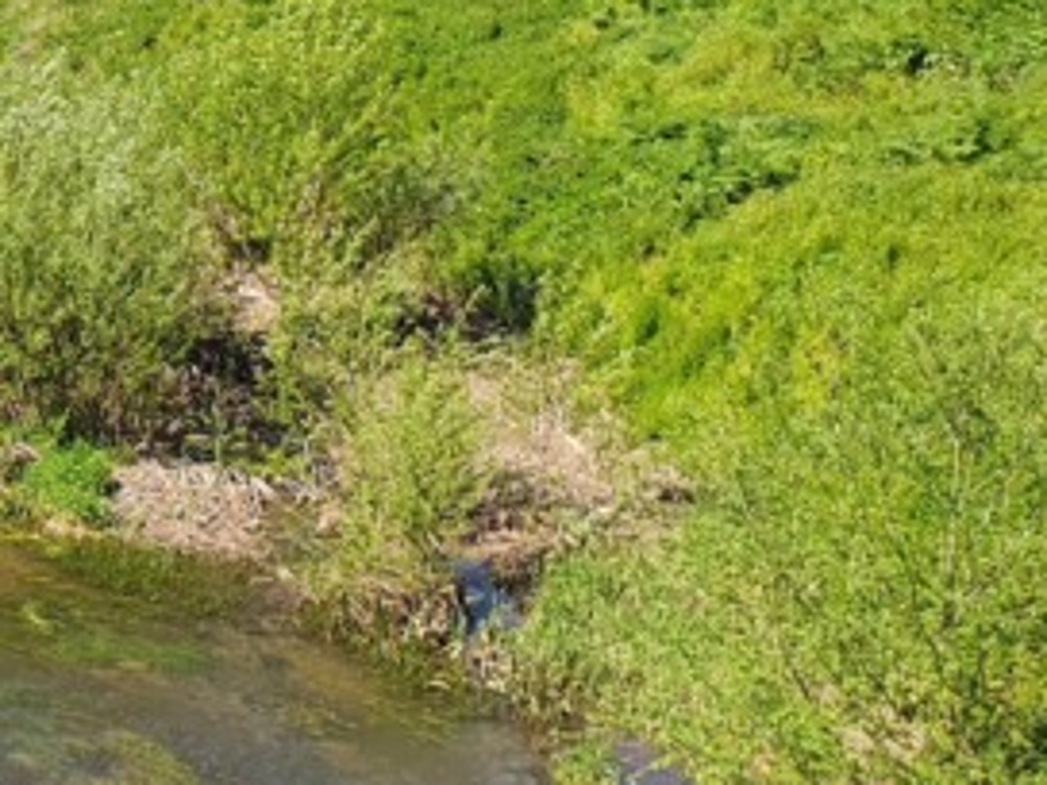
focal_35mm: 98
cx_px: -739
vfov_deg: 14.9
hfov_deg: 17.1
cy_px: 42
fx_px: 2964
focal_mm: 4.32
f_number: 2.4
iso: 50
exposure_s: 1/900
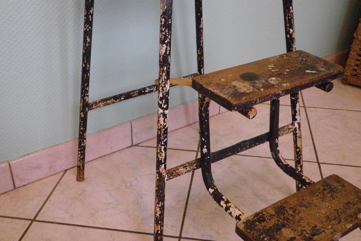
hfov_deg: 46.4
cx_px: 182
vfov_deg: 31.9
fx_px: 421
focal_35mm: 42
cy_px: 114
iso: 800
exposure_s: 1/60
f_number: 3
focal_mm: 6.9
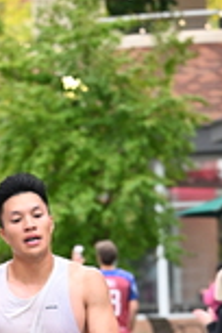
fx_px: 2793
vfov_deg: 6.7
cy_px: 503
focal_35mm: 302
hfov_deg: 4.6
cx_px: 73
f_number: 2.8
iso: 1600
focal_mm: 84
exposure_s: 1/800
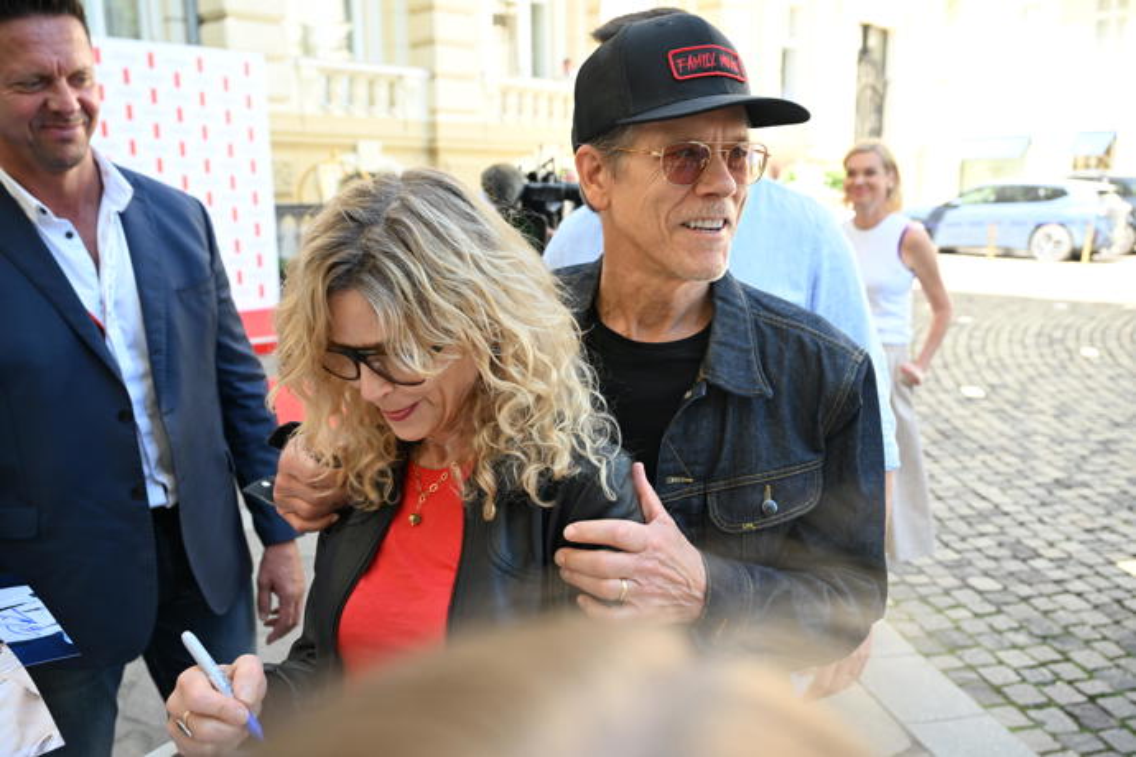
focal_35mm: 32
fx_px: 994
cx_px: 568
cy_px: 378
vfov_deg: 41.7
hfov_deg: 59.5
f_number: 4.5
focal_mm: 31.5
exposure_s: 1/500
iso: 1250
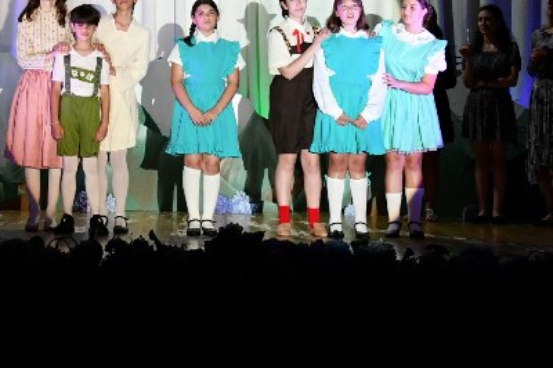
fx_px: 1888
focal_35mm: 123
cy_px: -21
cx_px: 202
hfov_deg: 16.6
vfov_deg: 11.0
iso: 1600
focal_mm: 32
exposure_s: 1/125
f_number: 4.2
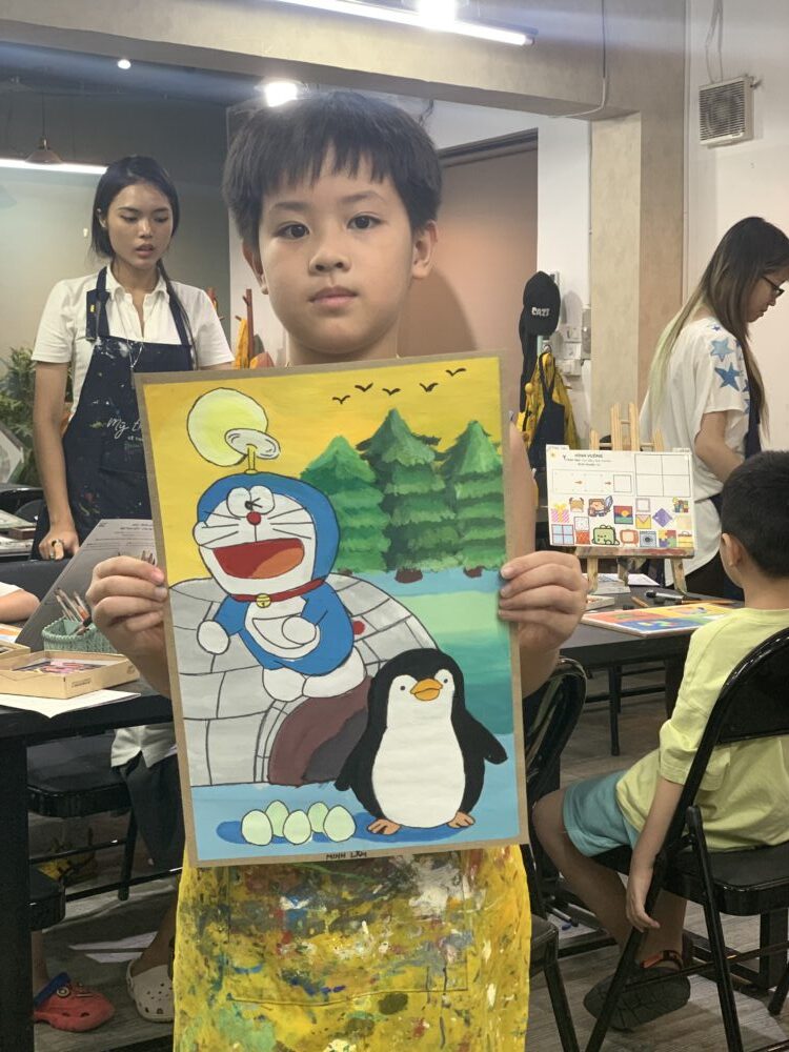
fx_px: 1580
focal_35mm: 52
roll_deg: -0.6
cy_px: 526
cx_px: 394
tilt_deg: -4.4
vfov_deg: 36.8
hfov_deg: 28.0
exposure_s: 1/66
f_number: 2.4
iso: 125
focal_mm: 6
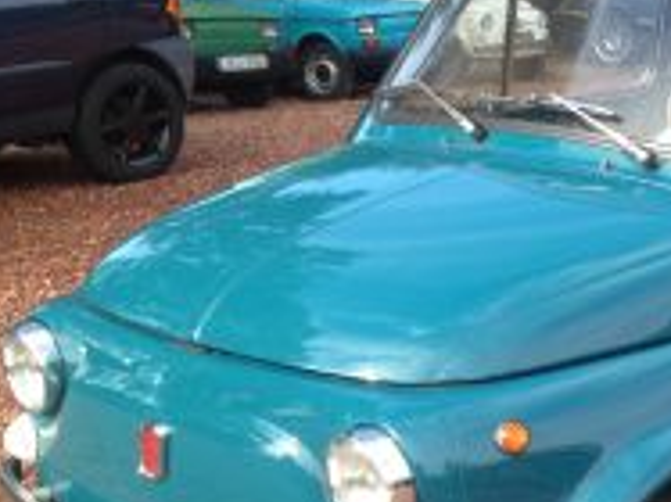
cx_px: 646
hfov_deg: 21.2
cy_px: 312
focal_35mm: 90
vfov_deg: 16.4
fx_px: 1743
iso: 50
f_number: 2.4
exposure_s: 1/312
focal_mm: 4.28
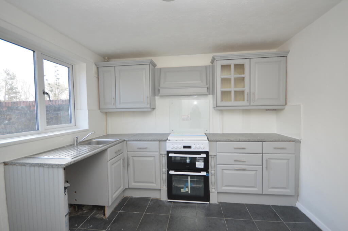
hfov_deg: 100.4
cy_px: 116
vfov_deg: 77.2
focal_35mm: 15
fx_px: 145
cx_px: 174
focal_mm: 10
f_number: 5
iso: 400
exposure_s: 1/100
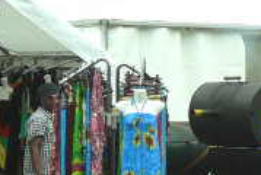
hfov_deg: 7.8
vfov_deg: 5.3
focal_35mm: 261
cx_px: 248
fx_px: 1895
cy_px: 88
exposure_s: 1/200
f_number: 4
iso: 64
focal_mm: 12.9
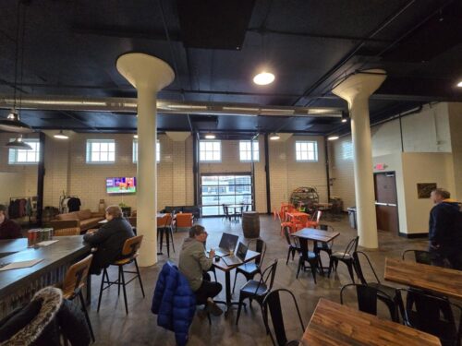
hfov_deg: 106.2
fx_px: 174
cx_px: 231
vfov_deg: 89.9
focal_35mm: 13
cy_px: 173
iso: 320
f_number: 2.2
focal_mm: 2.2
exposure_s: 1/60
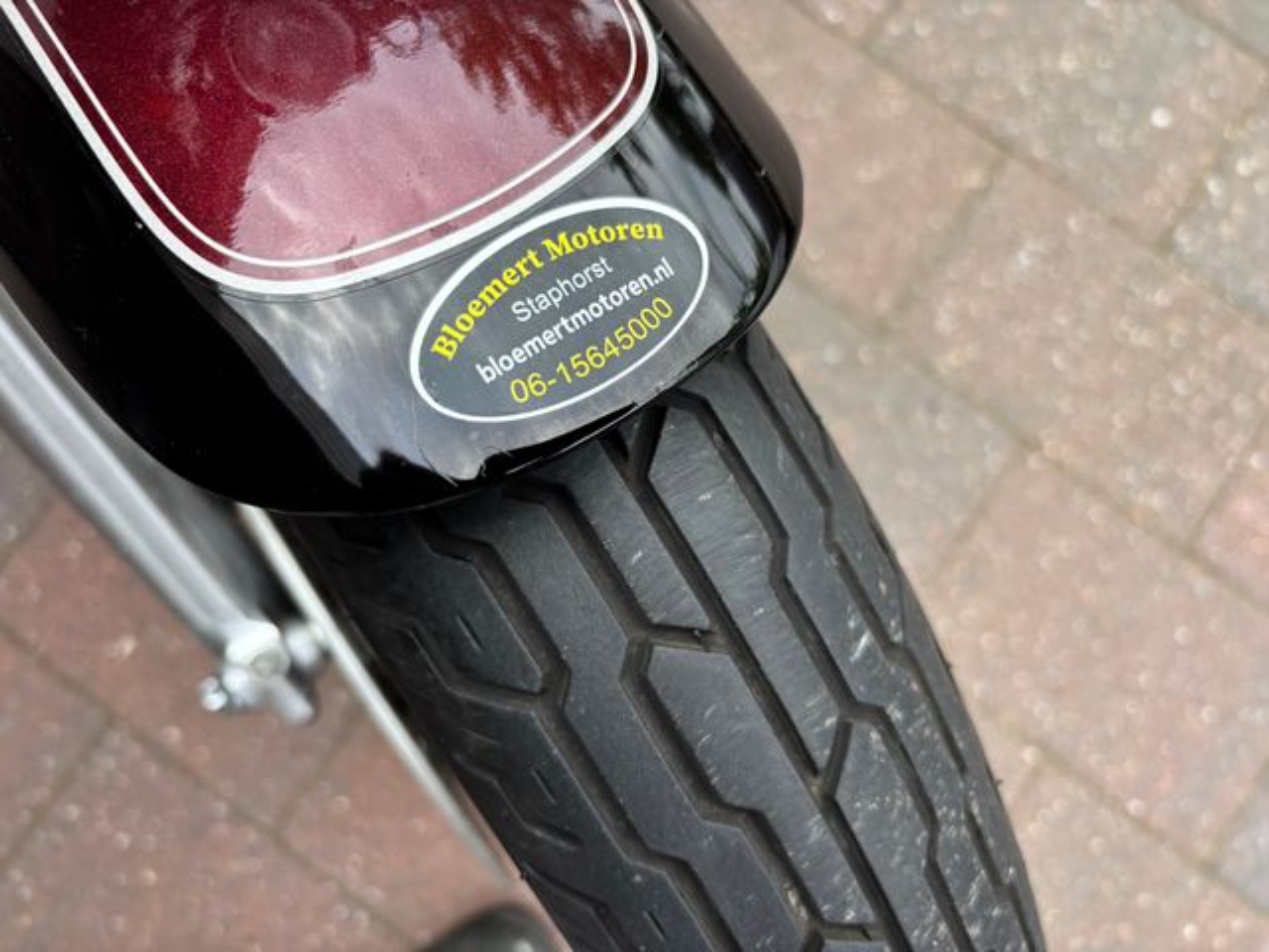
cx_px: 634
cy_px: 476
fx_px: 953
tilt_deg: -83.5
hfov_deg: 67.3
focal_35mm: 26
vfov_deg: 53.1
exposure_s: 1/464
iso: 50
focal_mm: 5.96
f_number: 1.6
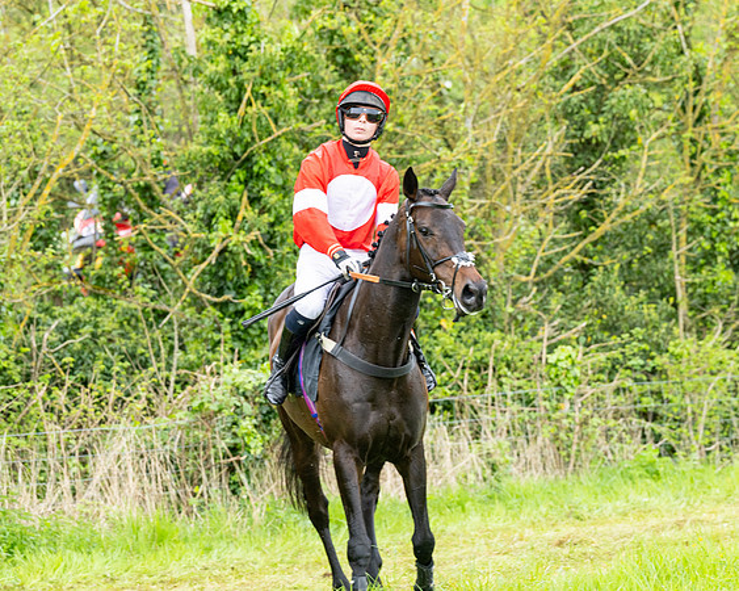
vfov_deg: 7.1
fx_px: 4727
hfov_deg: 8.9
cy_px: 278
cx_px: 366
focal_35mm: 216
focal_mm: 145
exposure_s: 1/500
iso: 400
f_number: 5
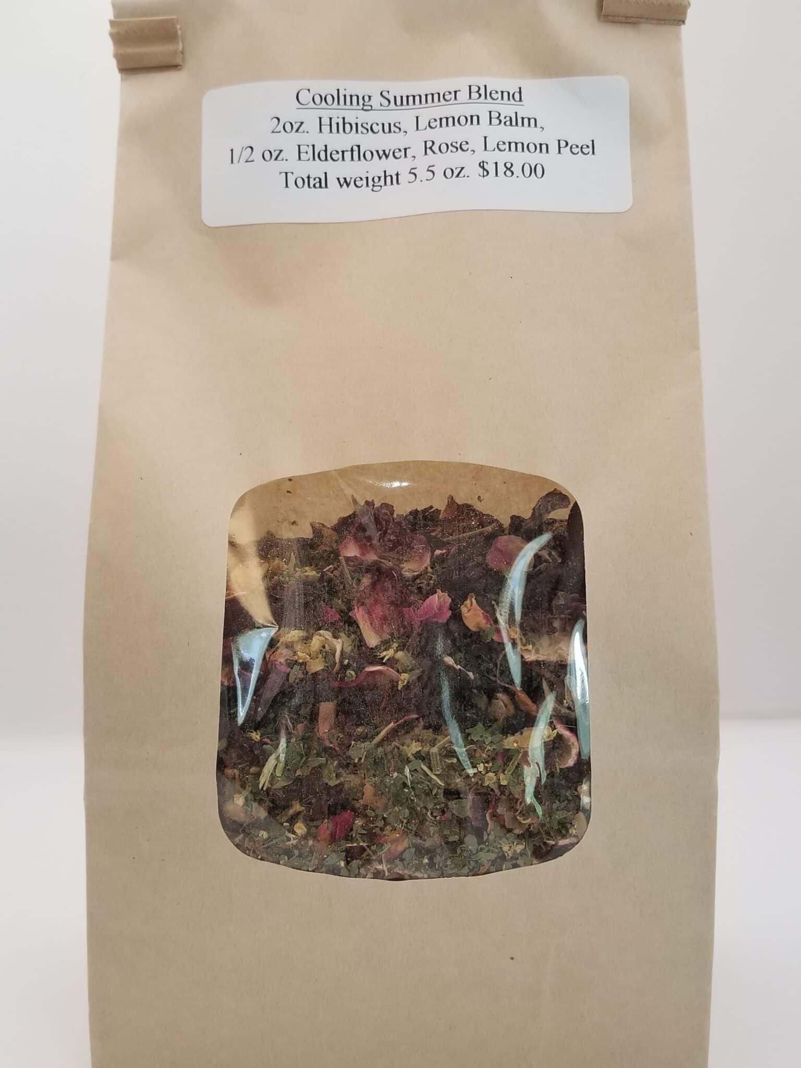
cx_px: 400
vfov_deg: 67.3
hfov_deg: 53.1
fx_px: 802
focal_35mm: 26
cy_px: 534
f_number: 1.7
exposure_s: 1/40
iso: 160
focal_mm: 4.25
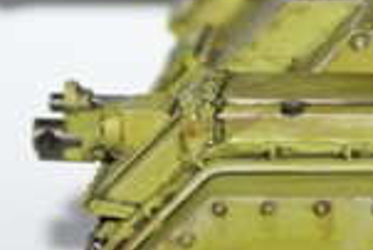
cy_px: 136
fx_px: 3951
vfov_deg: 3.6
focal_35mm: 381
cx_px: 608
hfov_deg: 5.3
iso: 400
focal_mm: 60
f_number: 5.6
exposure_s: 1/100
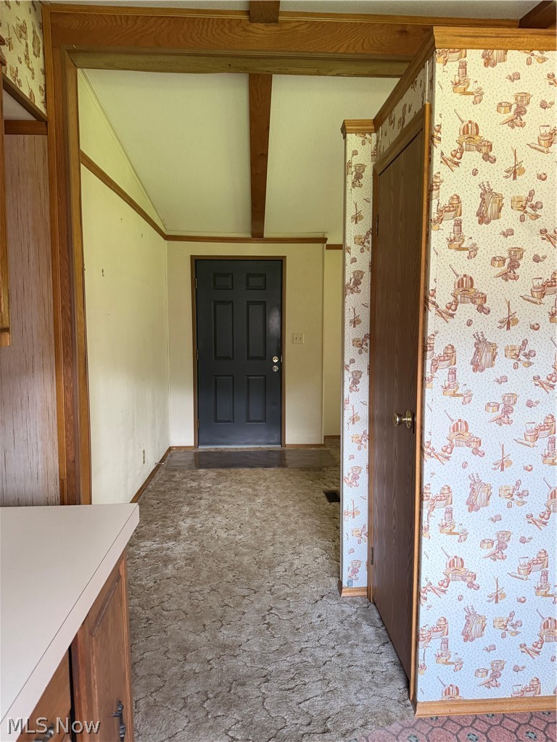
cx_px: 278
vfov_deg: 71.6
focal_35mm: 24
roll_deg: -0.8
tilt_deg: -5.5
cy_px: 371
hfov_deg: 56.8
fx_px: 515
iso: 250
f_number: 1.78
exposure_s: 1/60
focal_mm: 6.76
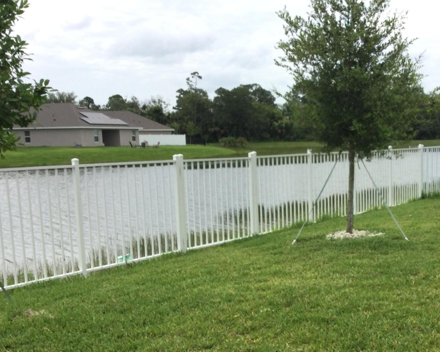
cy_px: 247
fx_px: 664
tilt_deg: -9.0
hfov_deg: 35.9
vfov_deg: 29.4
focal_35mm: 51
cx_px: 322
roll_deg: -1.0
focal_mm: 3.3
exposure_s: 1/806
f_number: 2.4
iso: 25
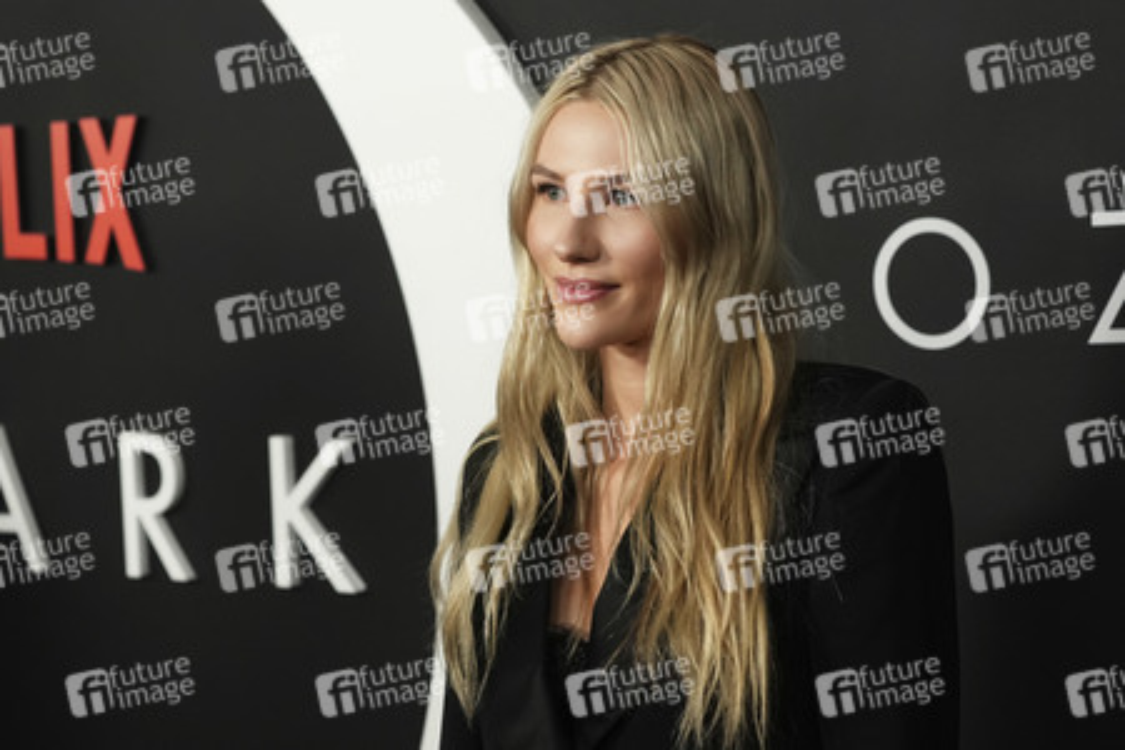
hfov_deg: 20.4
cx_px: 562
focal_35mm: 100
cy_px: 375
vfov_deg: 13.7
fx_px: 3125
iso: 6400
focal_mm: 100
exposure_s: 1/320
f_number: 5.6
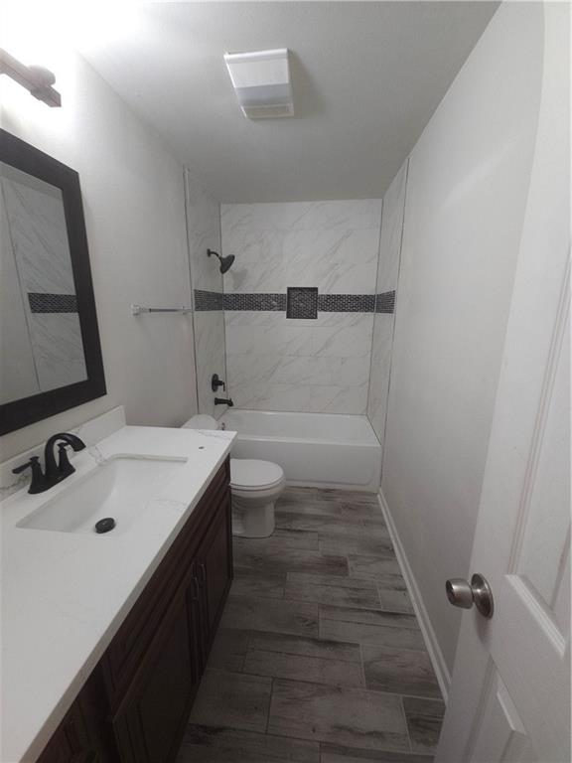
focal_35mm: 13
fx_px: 286
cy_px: 382
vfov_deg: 106.2
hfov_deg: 89.9
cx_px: 286
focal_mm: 2.2
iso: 100
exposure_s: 1/30
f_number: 2.2
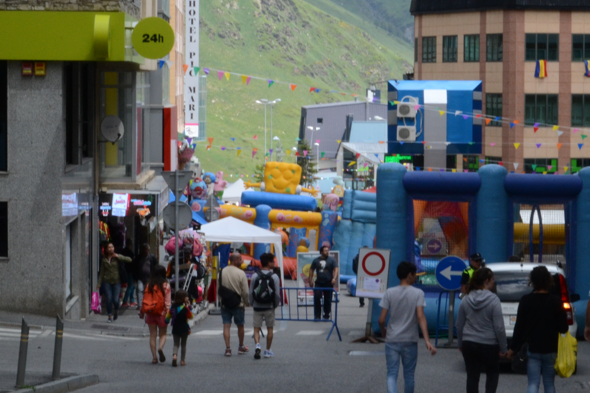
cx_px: 351
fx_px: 2143
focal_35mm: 131
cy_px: 190
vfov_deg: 10.5
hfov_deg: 15.7
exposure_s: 1/60
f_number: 36
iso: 800
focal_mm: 55
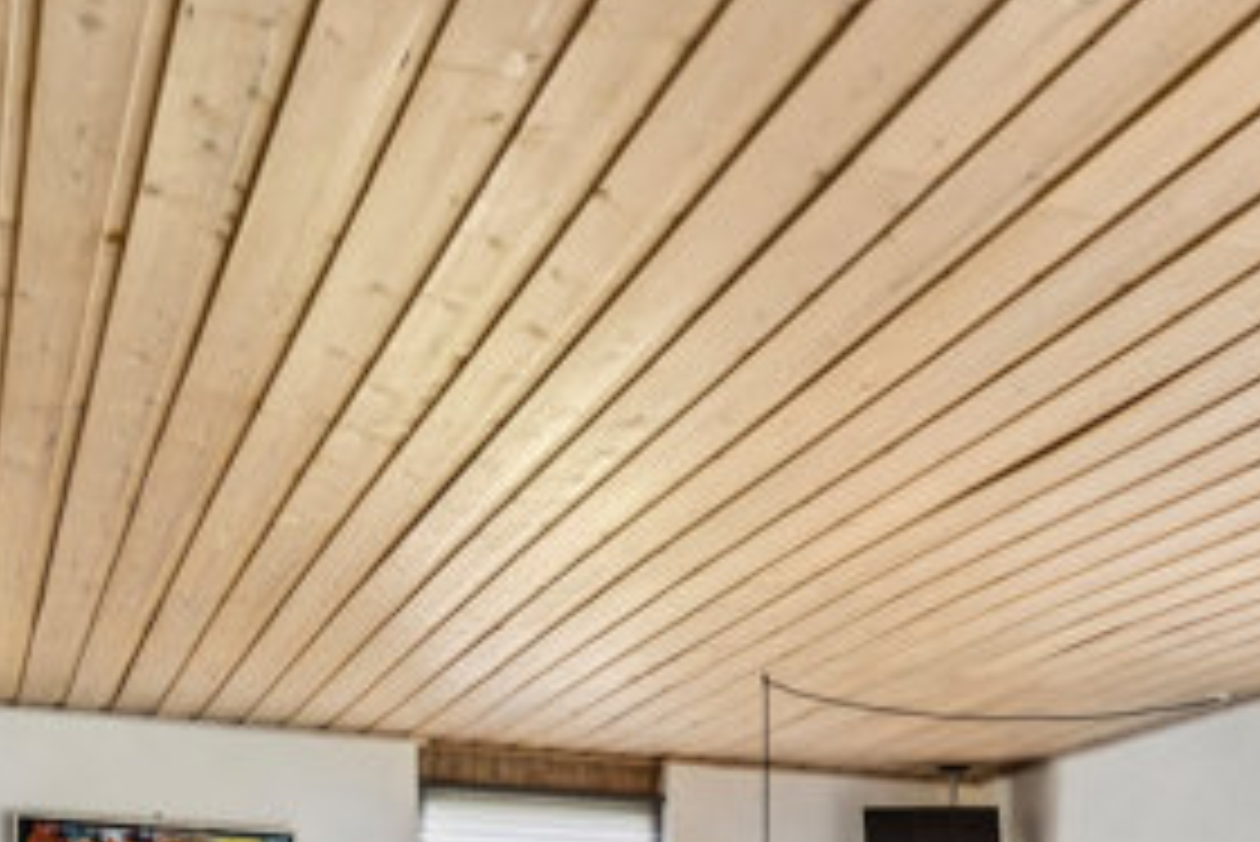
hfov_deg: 30.3
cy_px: 1101
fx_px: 2101
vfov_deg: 20.6
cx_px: 1346
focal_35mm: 60
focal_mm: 21
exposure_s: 1/40
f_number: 4.5
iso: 400
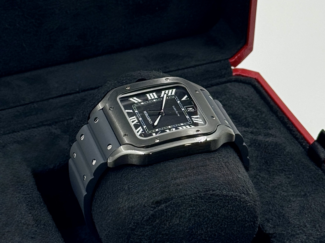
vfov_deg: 30.3
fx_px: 451
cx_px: 162
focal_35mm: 48
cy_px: 122
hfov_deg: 39.7
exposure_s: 1/221
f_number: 1.78
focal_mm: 6.76
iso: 64
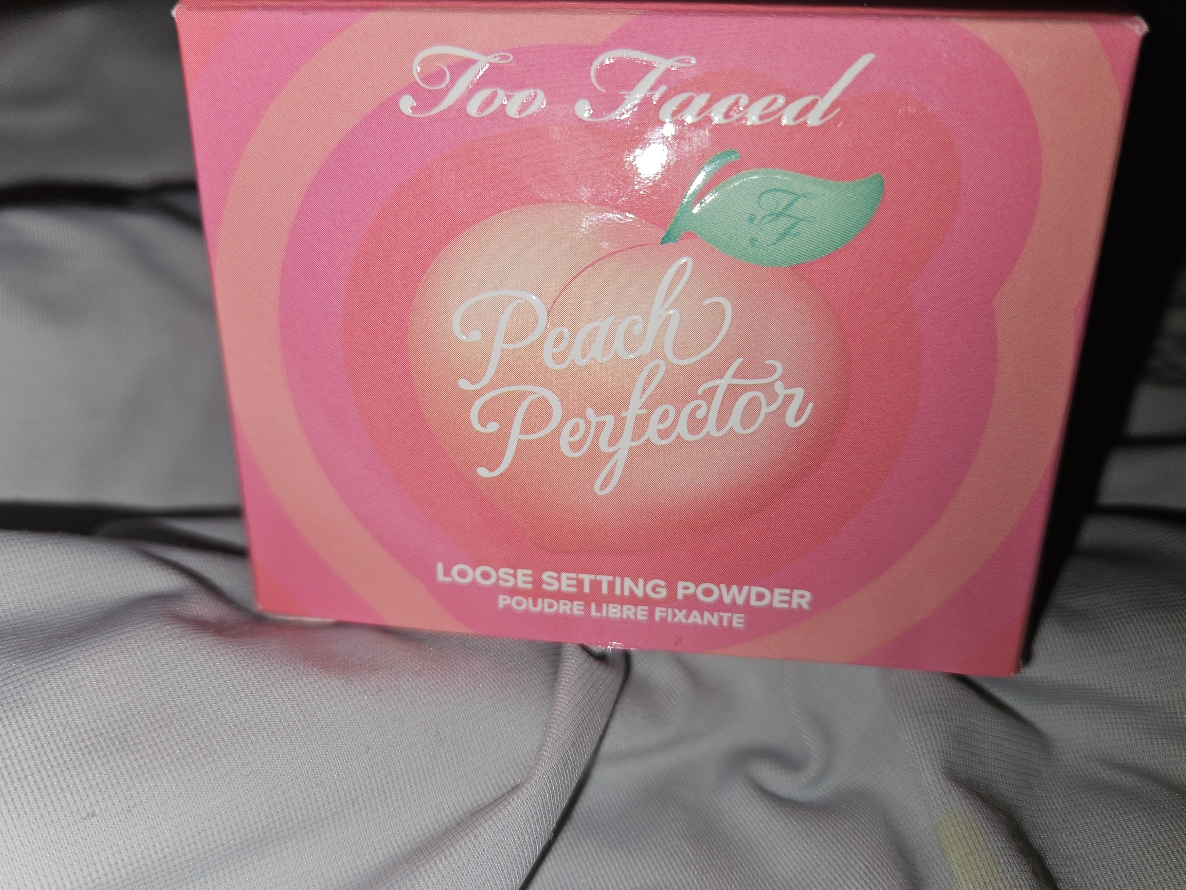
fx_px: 959
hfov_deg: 63.4
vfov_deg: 49.7
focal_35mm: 28
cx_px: 608
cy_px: 446
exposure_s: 1/81
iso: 25
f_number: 1.8
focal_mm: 5.4
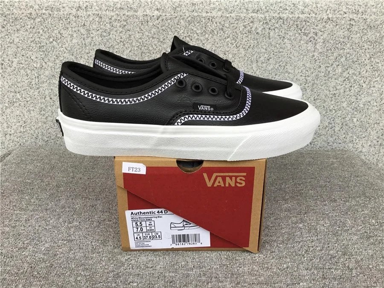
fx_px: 344
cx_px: 192
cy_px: 144
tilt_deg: -20.9
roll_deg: +0.0
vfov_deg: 45.4
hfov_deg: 58.4
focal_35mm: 31
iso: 25
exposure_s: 1/50
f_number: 2.4
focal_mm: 3.3
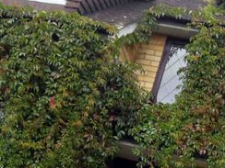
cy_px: 110
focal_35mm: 91
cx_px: 112
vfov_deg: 16.2
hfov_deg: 21.5
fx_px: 591
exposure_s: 1/125
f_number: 2.8
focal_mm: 6.3
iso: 80
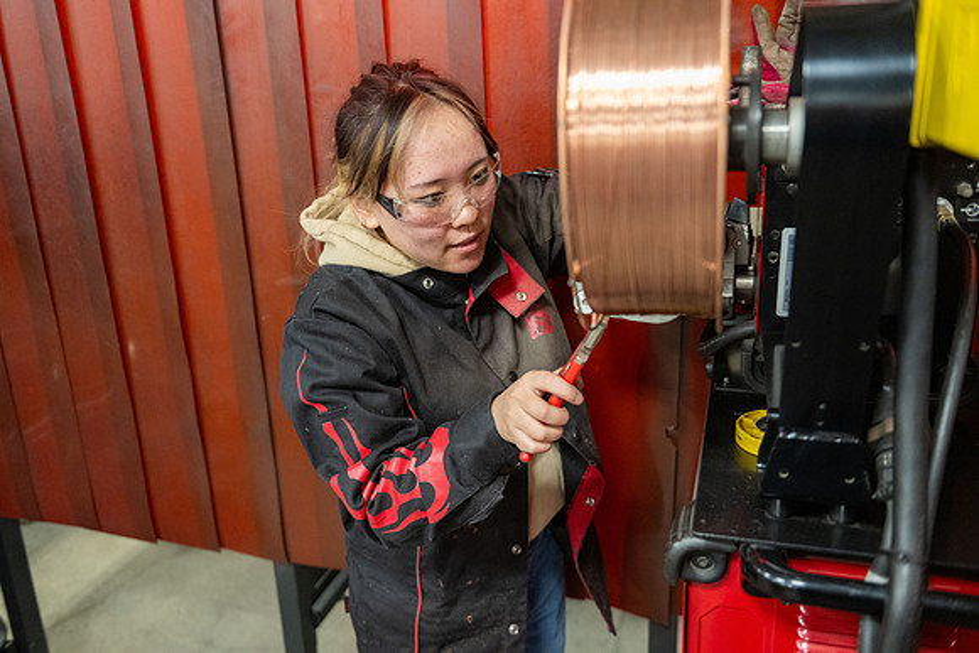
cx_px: 490
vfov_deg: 42.3
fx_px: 843
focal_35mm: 31
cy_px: 326
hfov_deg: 60.3
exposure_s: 1/320
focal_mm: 31
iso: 2500
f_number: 2.8
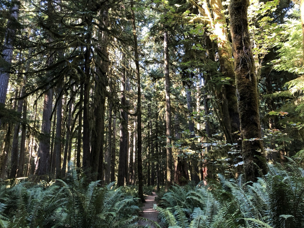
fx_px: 246
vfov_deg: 49.7
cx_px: 152
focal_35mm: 28
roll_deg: +1.1
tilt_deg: +16.2
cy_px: 114
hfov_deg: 63.4
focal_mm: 3.99
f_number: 1.8
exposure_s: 1/30
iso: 40
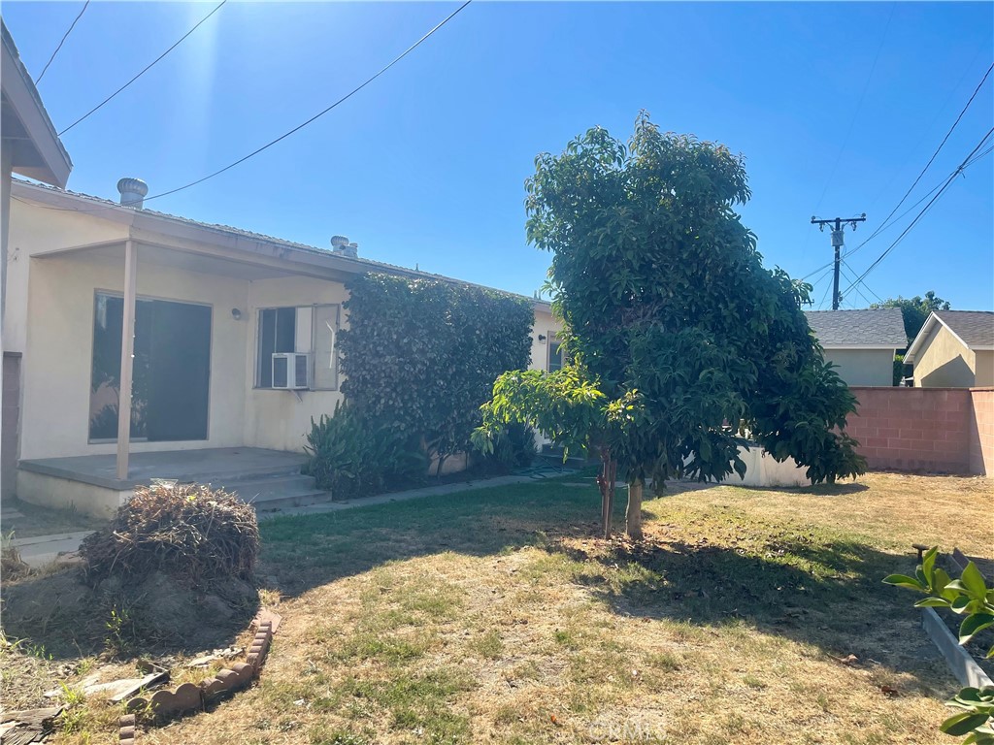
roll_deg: -2.2
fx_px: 718
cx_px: 497
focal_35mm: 25
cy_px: 372
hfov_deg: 69.4
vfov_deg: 54.9
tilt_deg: +0.4
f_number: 1.6
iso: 32
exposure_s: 1/4049
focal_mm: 5.1
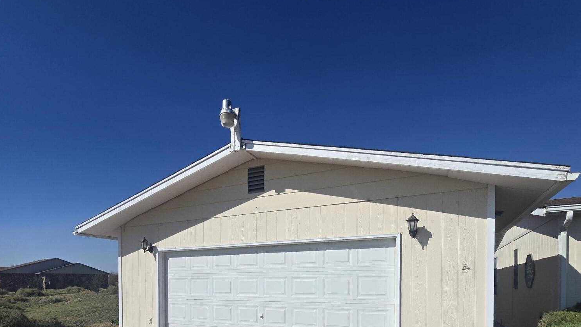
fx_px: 293
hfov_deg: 89.6
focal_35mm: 19
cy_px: 292
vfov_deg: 51.8
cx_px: 290
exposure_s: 1/5883
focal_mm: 2.2
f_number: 2.2
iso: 50
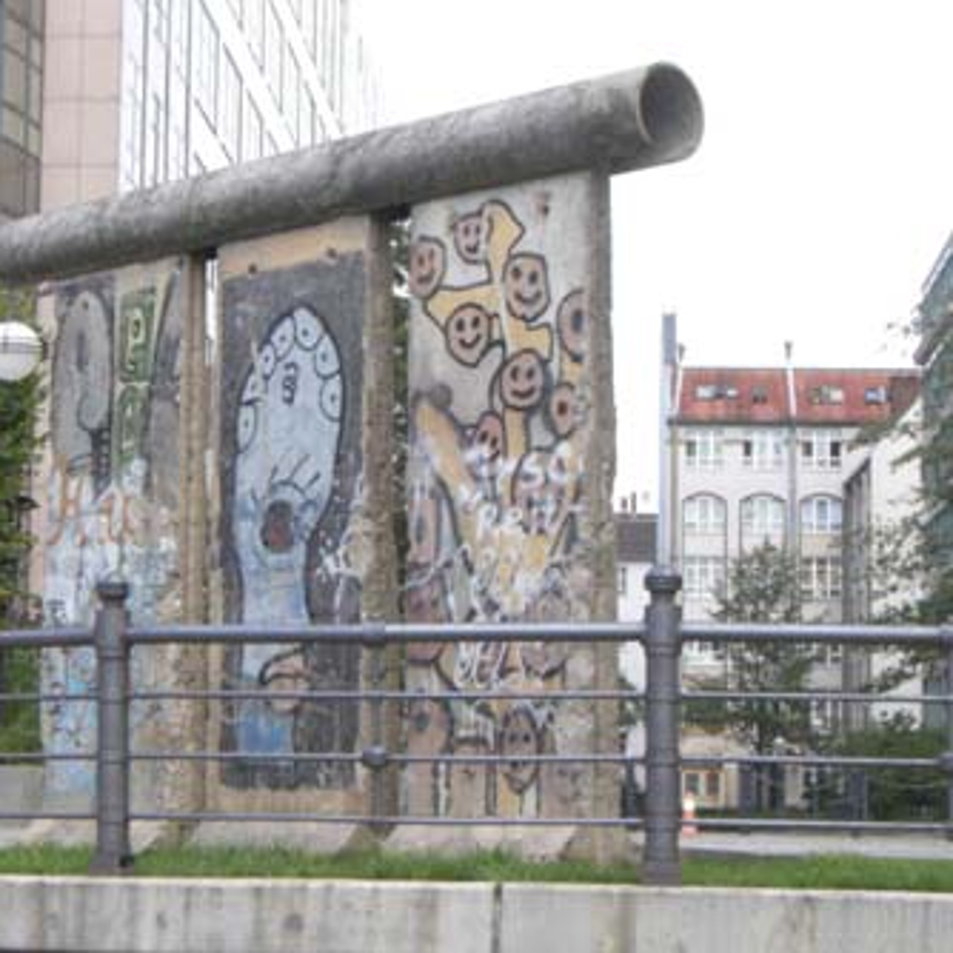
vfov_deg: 18.5
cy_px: 479
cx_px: 320
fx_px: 2928
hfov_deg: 18.4
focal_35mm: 94
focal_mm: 12.8
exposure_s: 1/1250
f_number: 6.5
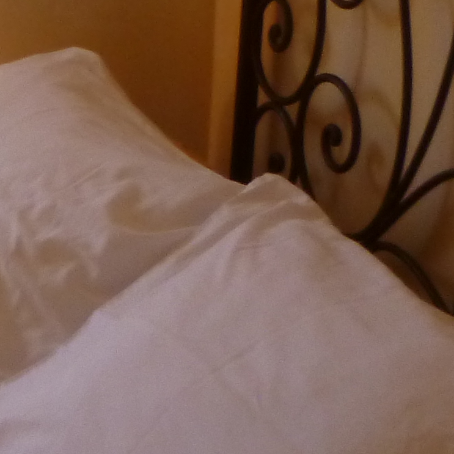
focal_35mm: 170
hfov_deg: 8.7
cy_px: -247
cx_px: -857
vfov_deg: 9.9
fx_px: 2523
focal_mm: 5.5
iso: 160
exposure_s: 1/60
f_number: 4.2
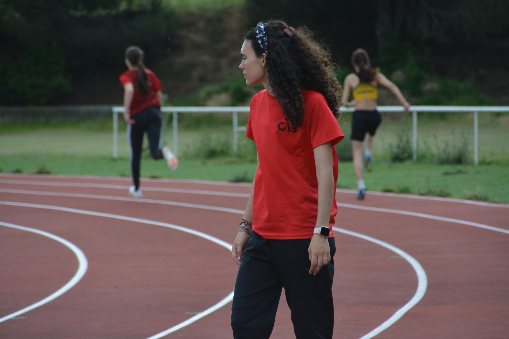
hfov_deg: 6.9
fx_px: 4241
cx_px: 254
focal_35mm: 300
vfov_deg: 4.6
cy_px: 170
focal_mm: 200
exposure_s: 1/1000
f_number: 6.3
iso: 720
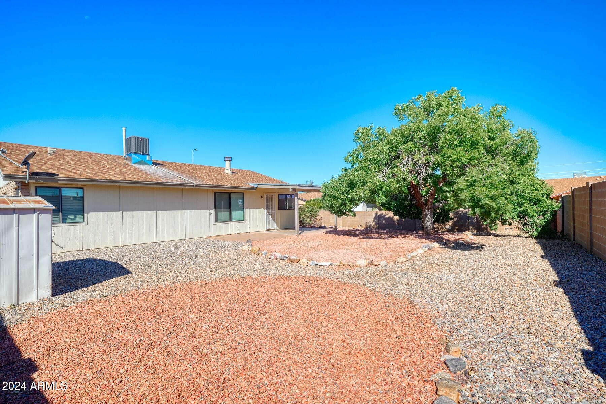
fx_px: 269
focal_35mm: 16
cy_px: 202
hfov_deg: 96.7
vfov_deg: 73.7
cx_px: 303
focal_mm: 16
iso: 400
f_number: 8
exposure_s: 1/640
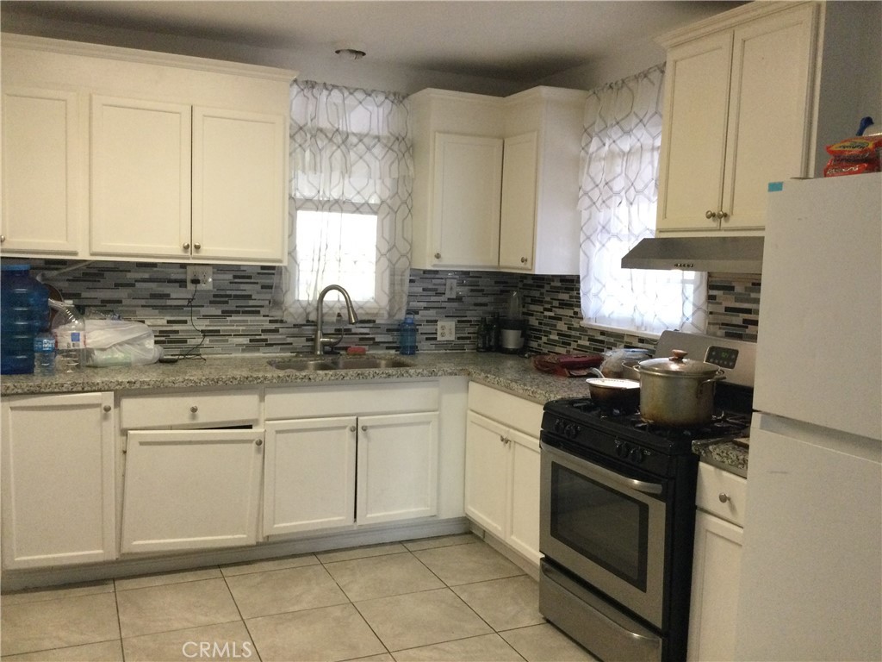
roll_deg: -4.6
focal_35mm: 31
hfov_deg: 58.4
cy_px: 331
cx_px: 441
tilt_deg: -7.9
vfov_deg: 45.4
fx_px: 790
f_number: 2.4
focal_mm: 3.3
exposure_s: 1/30
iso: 125
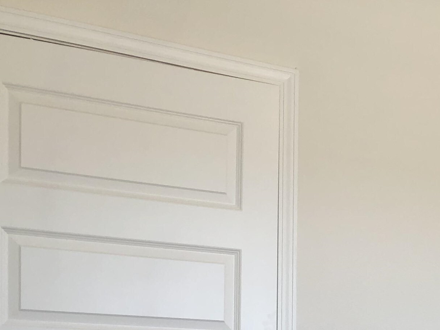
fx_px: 903
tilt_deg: -2.9
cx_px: 511
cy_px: 412
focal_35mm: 71
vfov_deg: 19.4
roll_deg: -0.9
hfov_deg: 25.0
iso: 32
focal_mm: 3.99
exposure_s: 1/120
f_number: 1.8
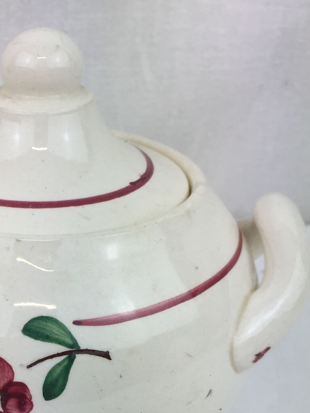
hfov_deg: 21.9
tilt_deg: -34.2
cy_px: 383
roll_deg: -1.9
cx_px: 55
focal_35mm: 66
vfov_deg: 28.1
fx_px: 788
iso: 32
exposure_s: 1/293
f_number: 2.2
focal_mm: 4.15
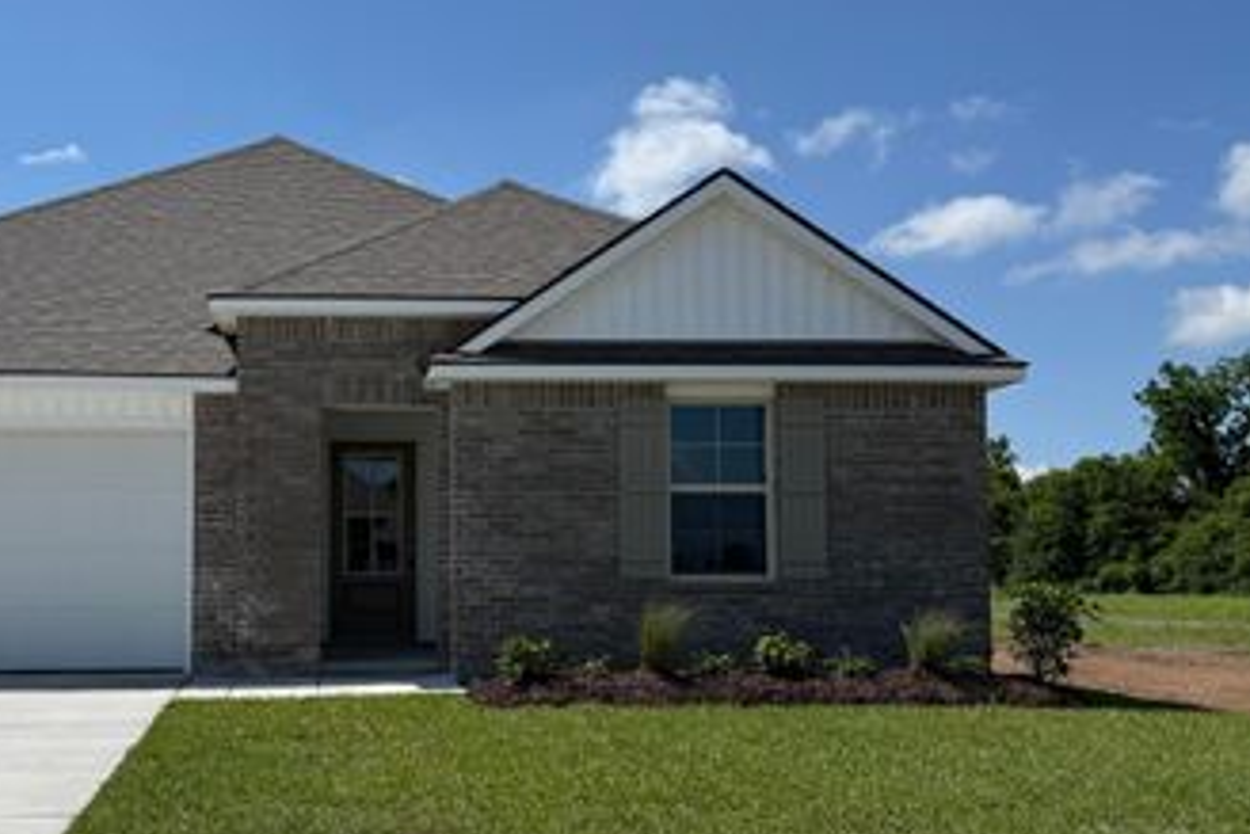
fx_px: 1320
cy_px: 512
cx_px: 373
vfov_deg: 34.9
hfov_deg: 49.4
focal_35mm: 38
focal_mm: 6.76
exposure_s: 1/7353
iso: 80
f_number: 1.78
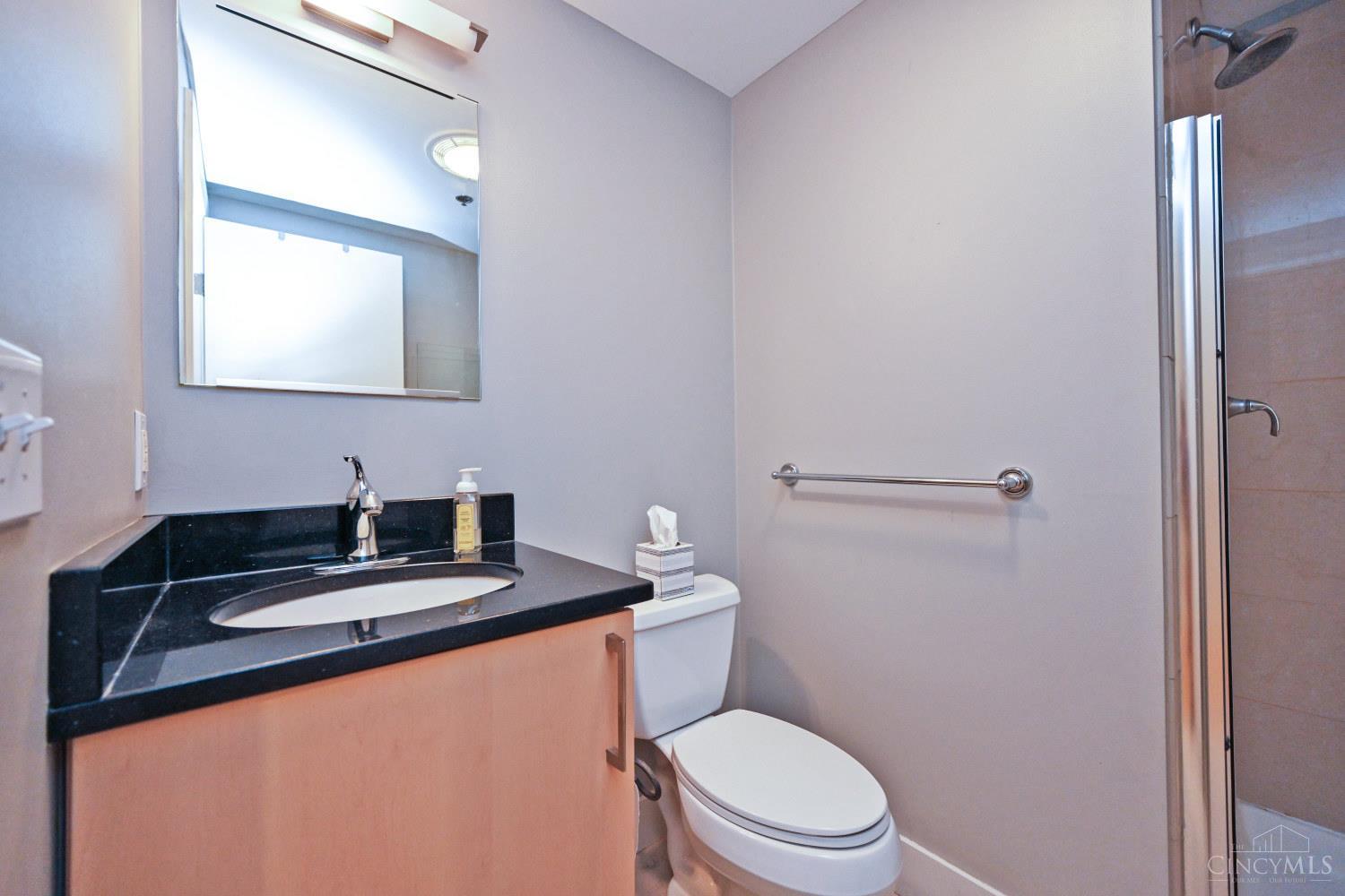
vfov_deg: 81.2
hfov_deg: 104.3
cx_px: 672
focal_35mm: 14
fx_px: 523
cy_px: 448
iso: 1400
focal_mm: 14
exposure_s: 1/60
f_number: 4
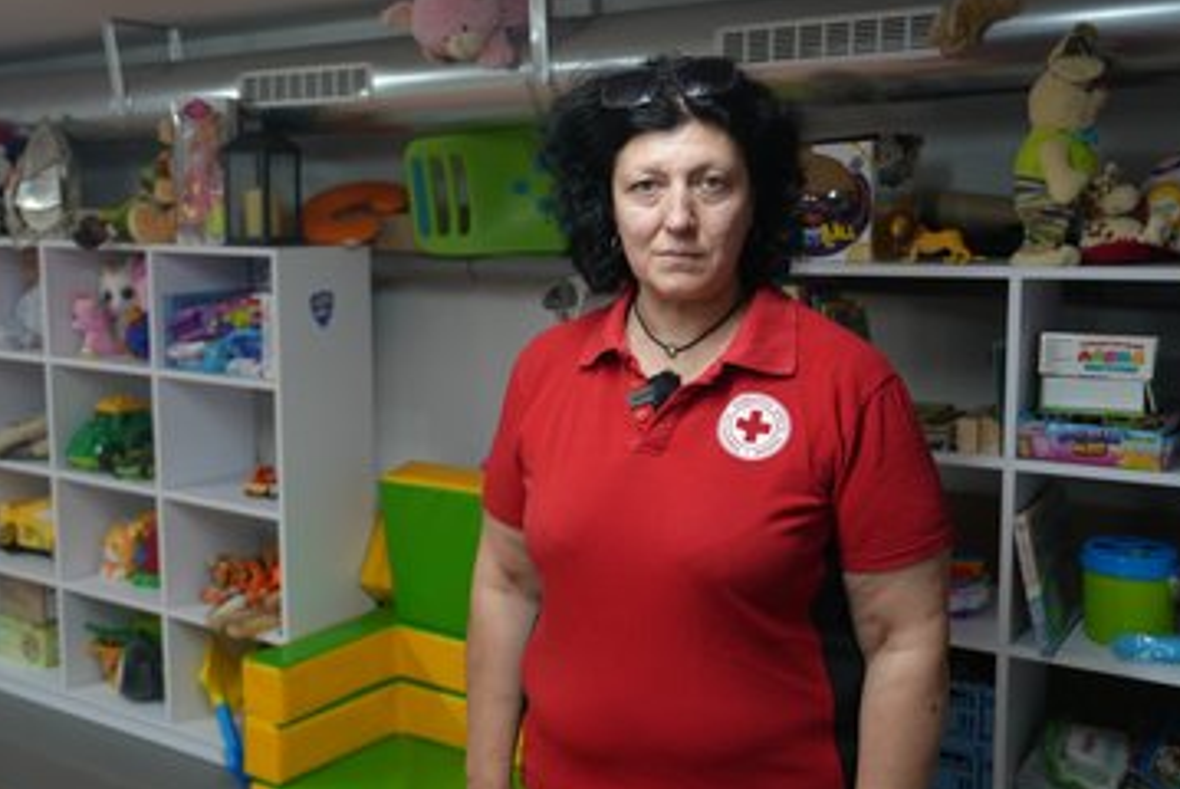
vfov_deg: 34.3
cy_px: 370
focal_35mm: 39
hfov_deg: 49.5
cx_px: 546
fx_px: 1279
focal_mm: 35
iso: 1600
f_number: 4
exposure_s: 1/160
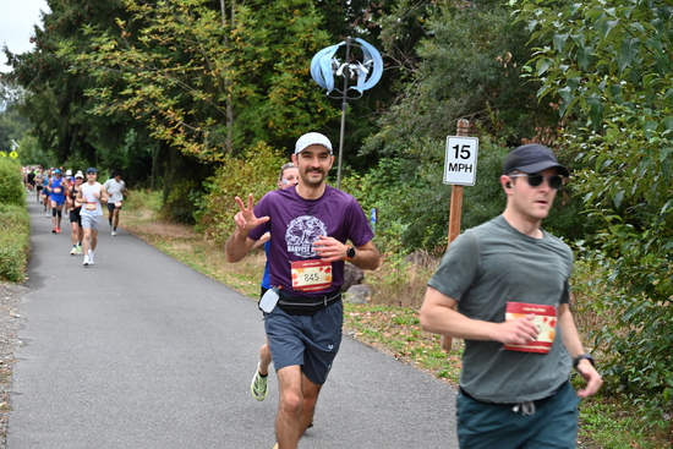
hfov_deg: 28.8
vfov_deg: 19.5
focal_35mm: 70
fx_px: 1309
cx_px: 336
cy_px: 224
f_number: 6
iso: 560
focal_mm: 70
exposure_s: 1/125
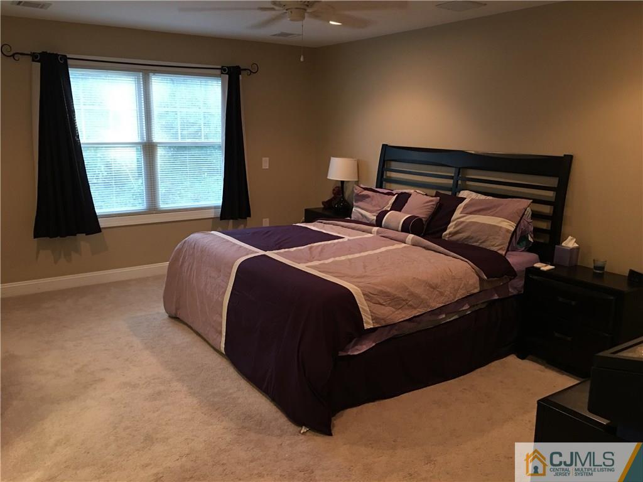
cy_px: 241
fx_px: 539
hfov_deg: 61.7
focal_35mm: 29
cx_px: 322
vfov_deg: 48.2
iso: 80
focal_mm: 4.15
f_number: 2.2
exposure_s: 1/15
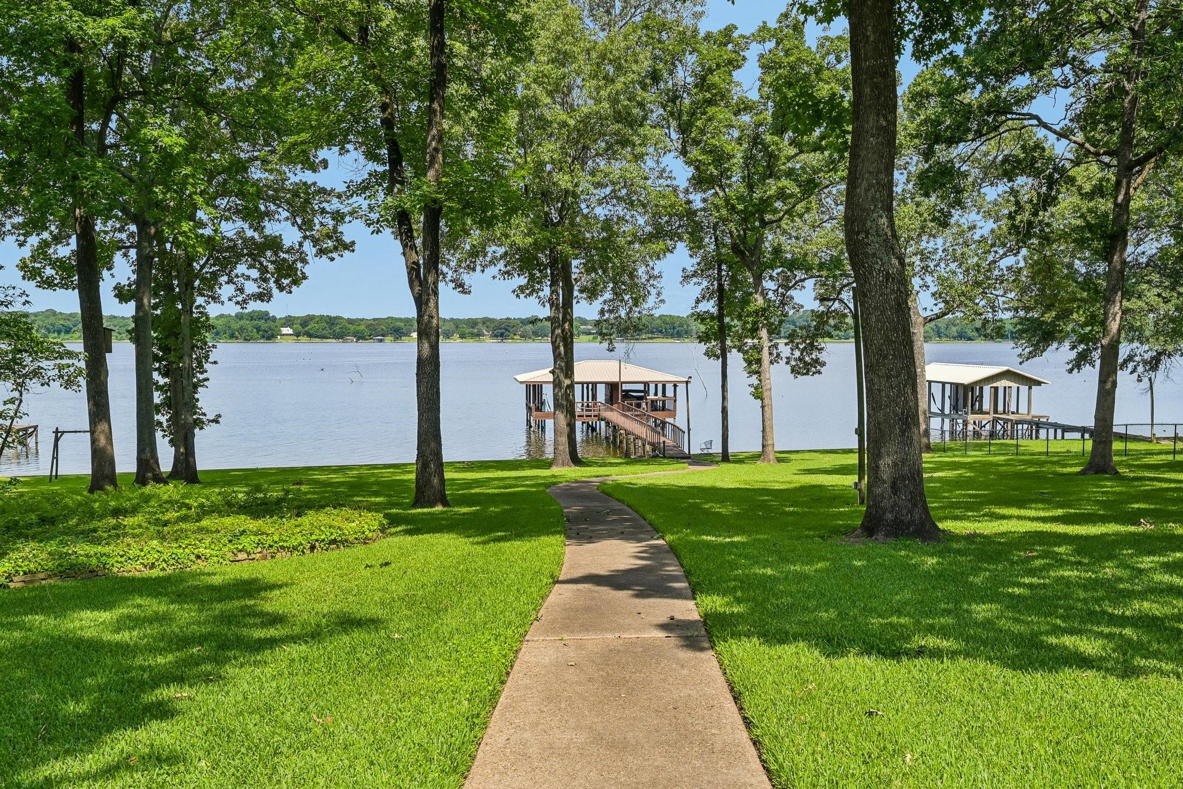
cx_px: 602
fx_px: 1019
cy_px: 400
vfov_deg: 42.3
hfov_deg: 60.3
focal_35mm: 31
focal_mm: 30
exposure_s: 1/640
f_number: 8
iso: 400
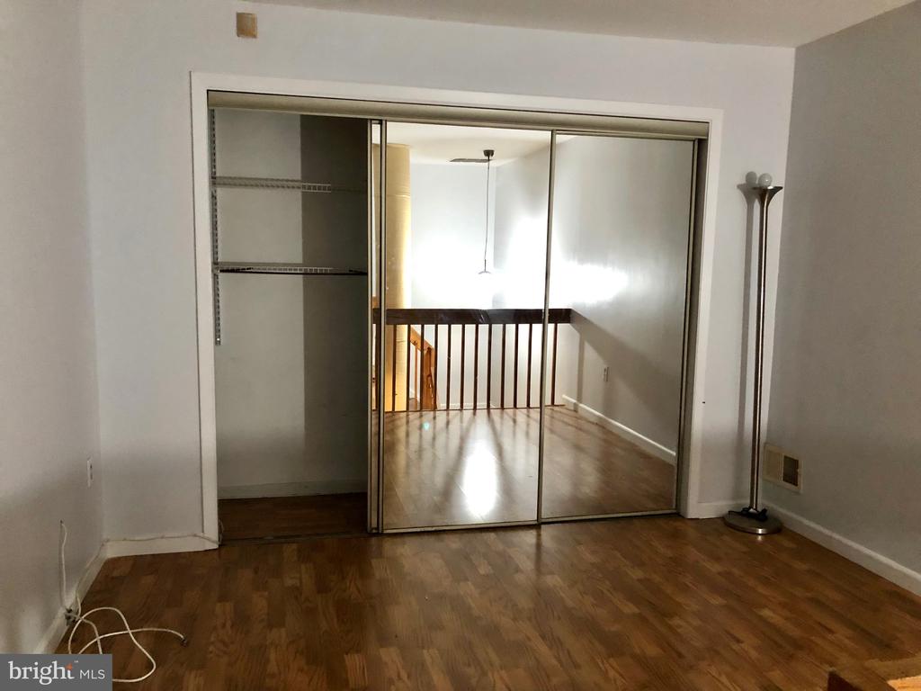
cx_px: 460
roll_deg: +0.0
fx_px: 745
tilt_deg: -5.2
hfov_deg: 63.4
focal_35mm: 28
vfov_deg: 49.7
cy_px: 346
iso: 100
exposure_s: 1/6
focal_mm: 4
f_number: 1.8
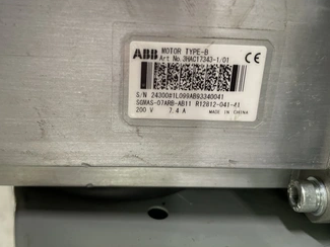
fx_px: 305
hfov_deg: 56.7
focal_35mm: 32
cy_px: 104
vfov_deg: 44.0
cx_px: 153
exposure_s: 1/60
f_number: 1.6
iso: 320
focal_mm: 4.2
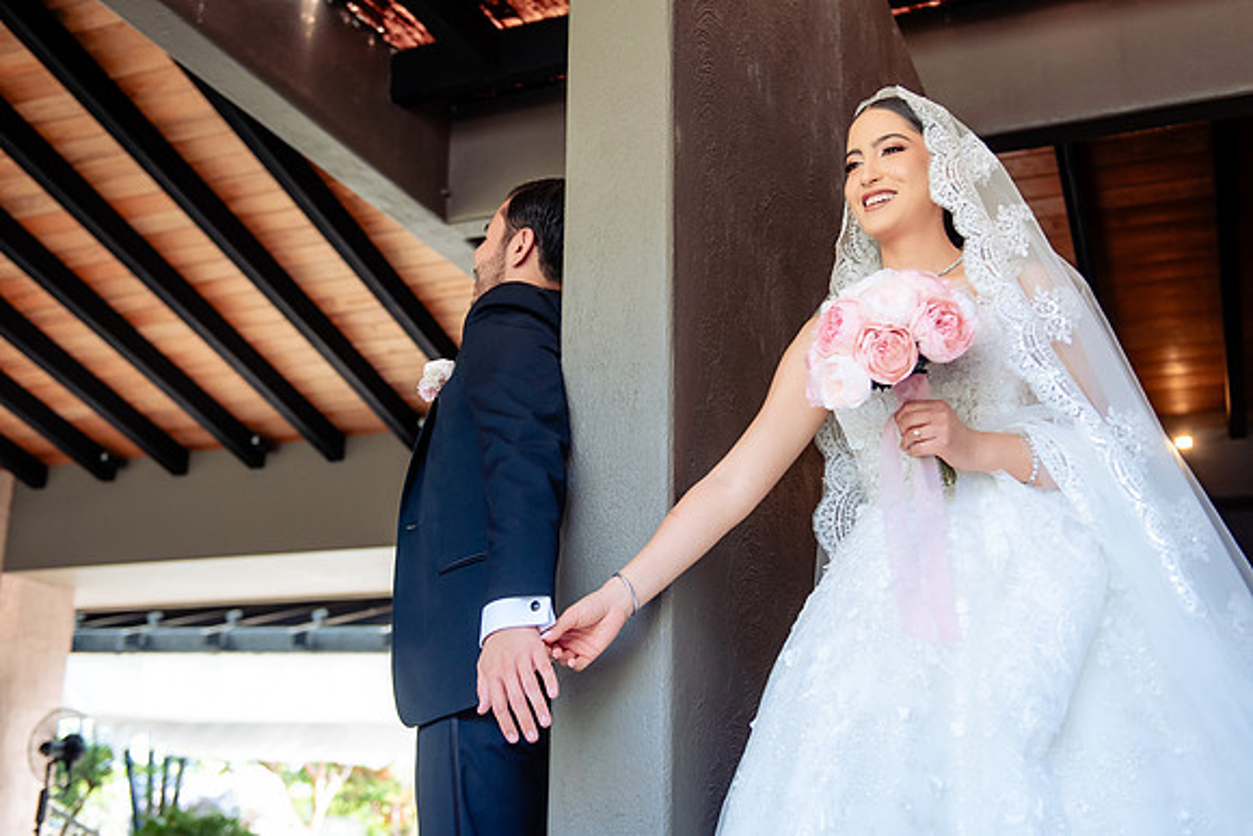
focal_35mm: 41
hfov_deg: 47.3
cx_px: 601
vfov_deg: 32.6
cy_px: 401
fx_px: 1430
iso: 500
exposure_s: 1/250
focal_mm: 38
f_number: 3.5
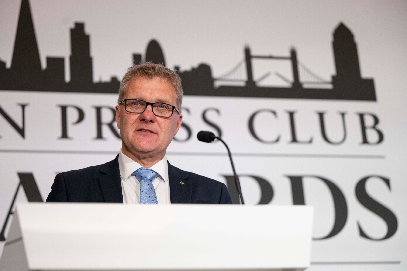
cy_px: 136
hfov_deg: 23.4
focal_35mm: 87
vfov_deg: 15.7
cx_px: 204
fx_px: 983
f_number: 2.8
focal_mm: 87
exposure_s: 1/160
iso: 1600
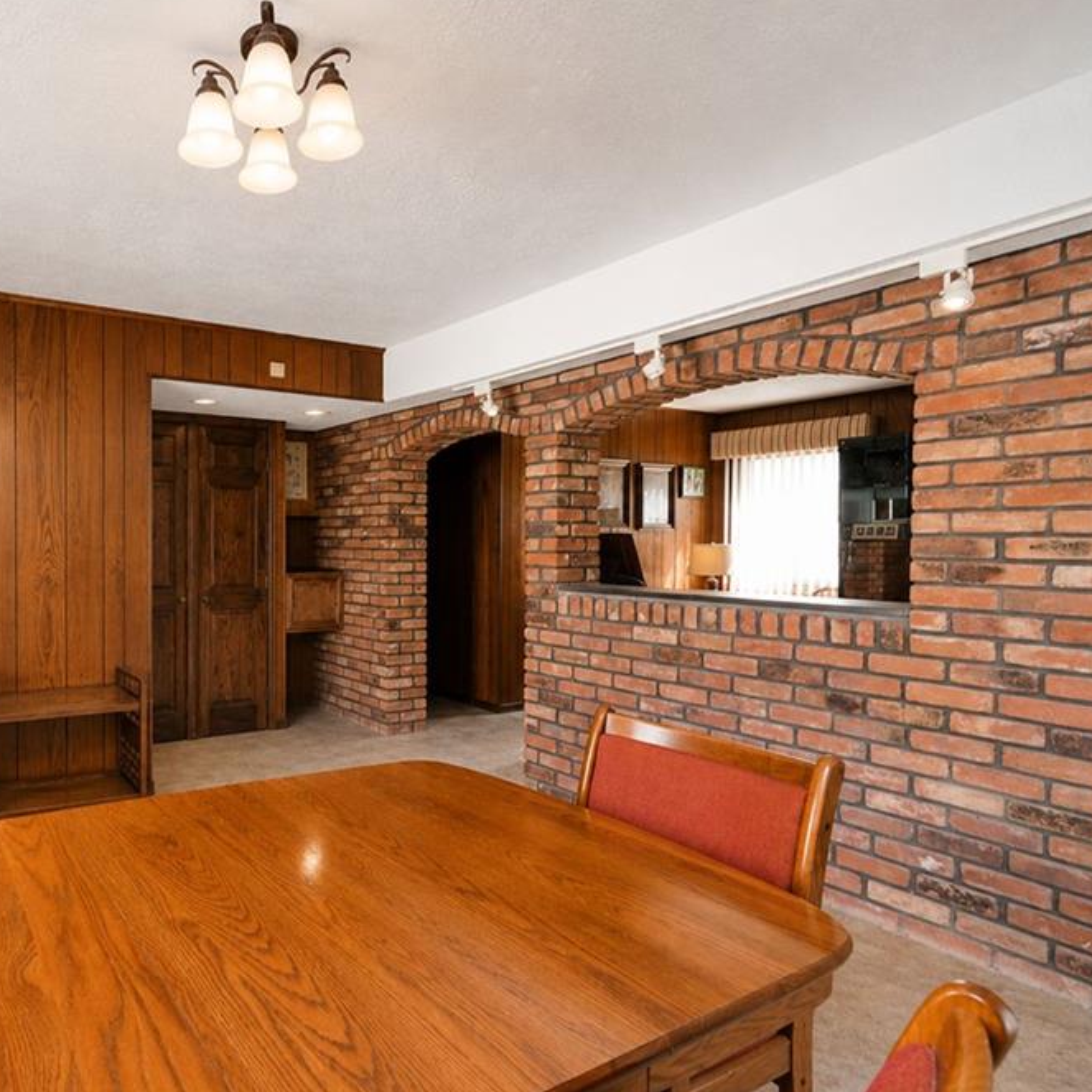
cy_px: 550
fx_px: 749
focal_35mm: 21
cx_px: 265
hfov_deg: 67.3
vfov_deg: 72.1
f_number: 4
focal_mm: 16
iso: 64
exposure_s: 1/6
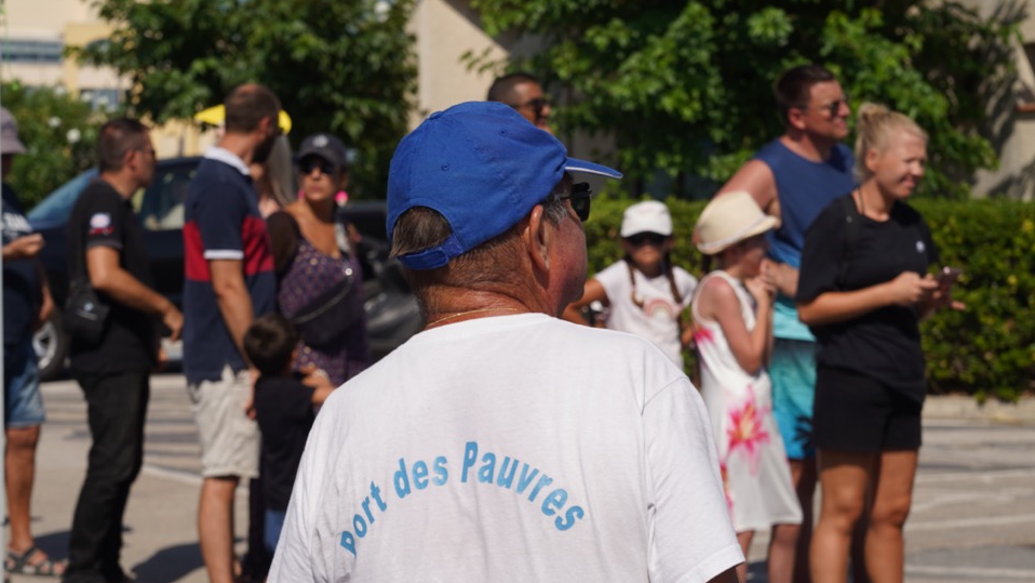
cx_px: 472
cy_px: 438
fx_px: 2498
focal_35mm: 91
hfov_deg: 23.4
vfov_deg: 13.3
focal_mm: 65
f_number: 8
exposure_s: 1/500
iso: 100
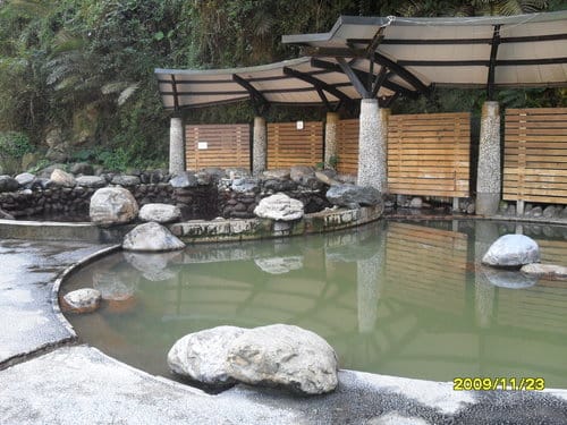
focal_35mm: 35
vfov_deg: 40.7
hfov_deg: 52.6
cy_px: 212
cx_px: 284
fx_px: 573
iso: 100
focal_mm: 6.2
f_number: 2.8
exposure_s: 1/60
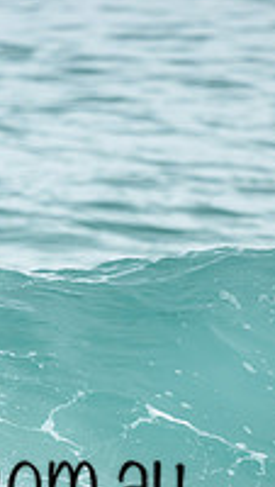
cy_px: 452
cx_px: -73
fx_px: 31344
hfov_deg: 0.5
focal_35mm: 2426
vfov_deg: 0.9
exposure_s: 1/2000
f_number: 6.3
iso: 450
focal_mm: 800
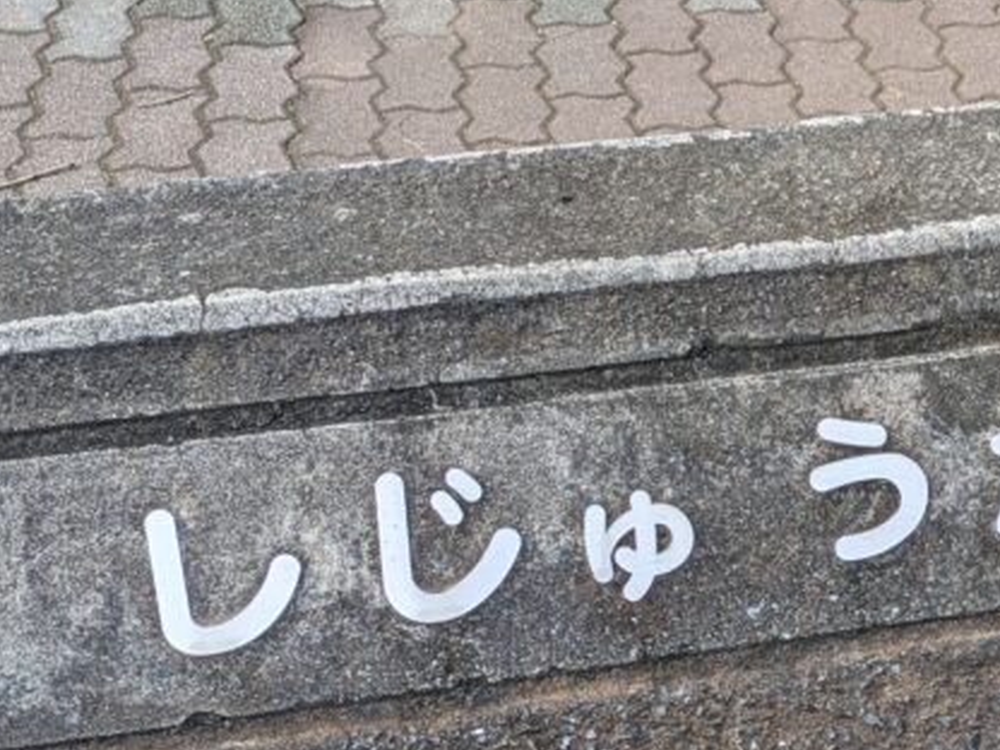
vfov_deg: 19.1
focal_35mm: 77
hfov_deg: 24.5
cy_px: 487
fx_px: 2224
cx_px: 940
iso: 35
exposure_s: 1/441
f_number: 1.89
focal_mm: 5.43
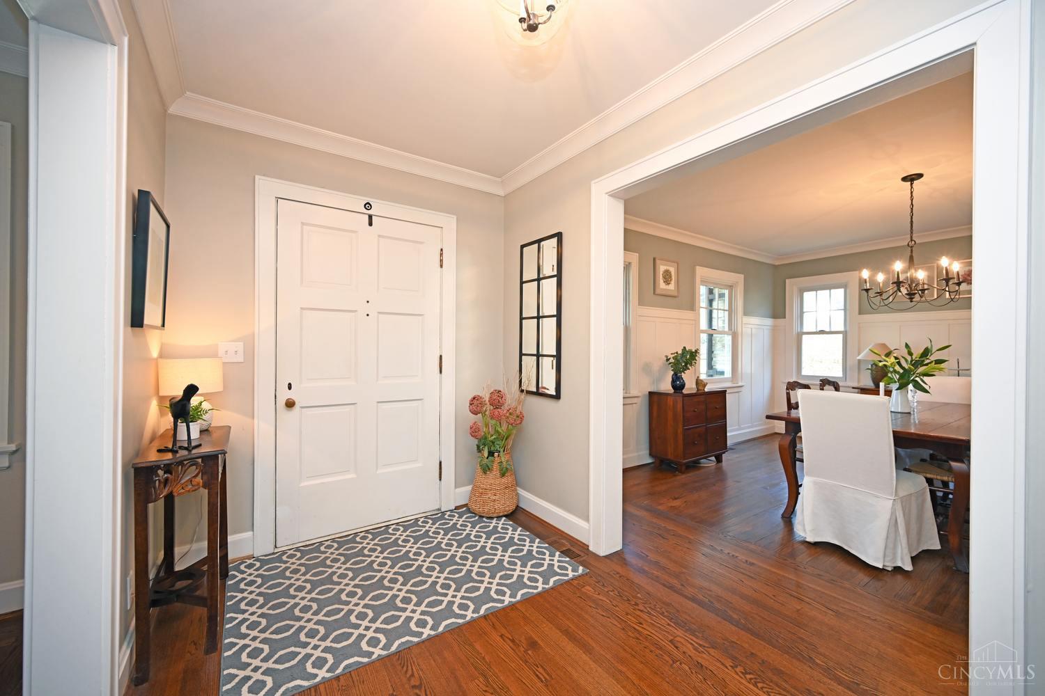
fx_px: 406
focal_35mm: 14
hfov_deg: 104.3
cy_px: 348
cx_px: 522
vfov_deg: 81.2
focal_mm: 14
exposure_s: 1/60
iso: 560
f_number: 4
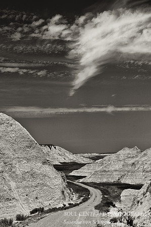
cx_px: 76
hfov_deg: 16.5
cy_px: 114
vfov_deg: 24.6
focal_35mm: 82
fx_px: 520
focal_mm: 55
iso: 200
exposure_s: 1/45
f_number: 16
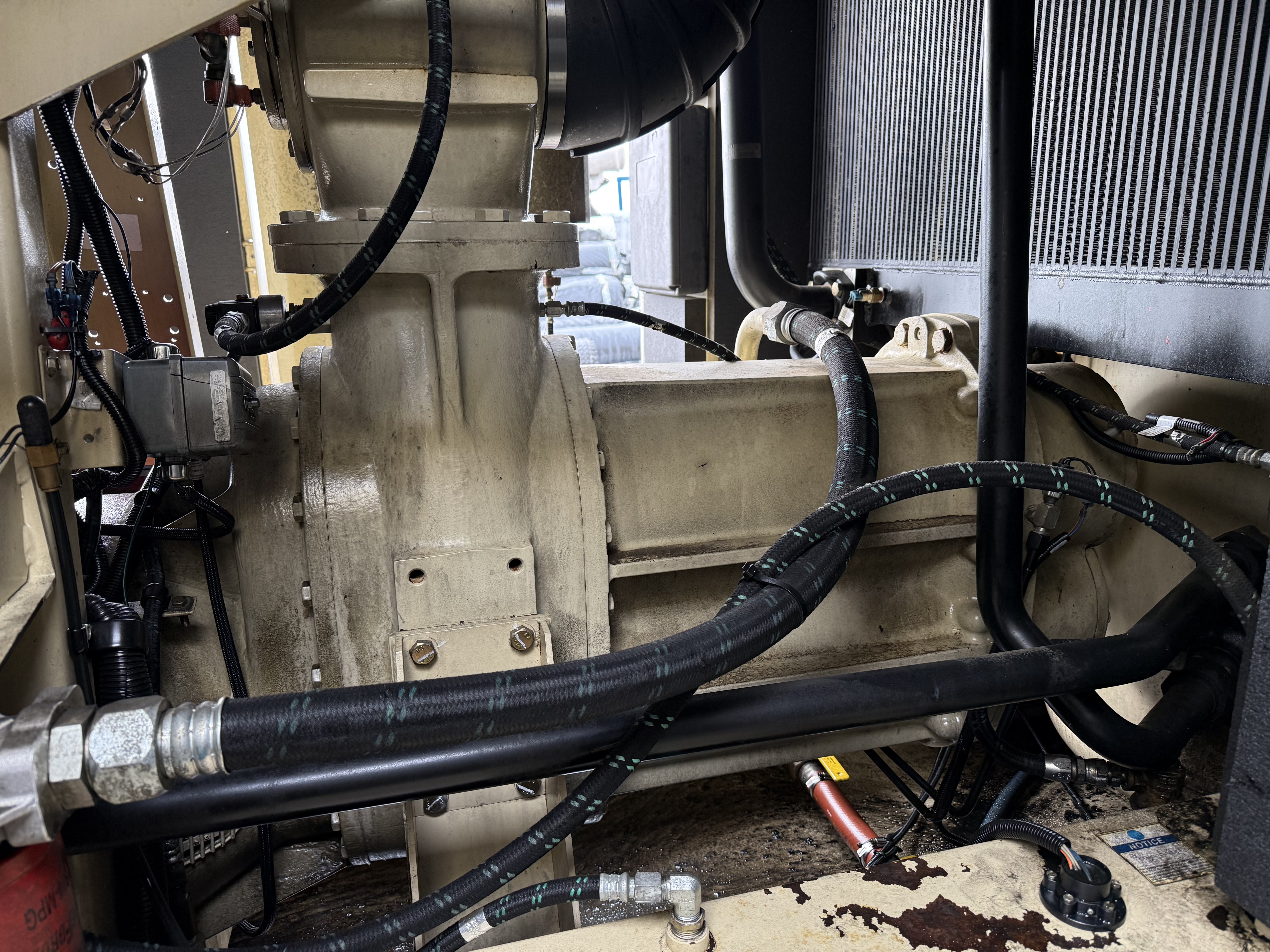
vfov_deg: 56.8
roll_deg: +4.8
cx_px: 635
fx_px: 881
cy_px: 476
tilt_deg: -13.9
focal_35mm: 24
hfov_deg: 71.6
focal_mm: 6.76
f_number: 1.78
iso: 200
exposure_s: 1/98
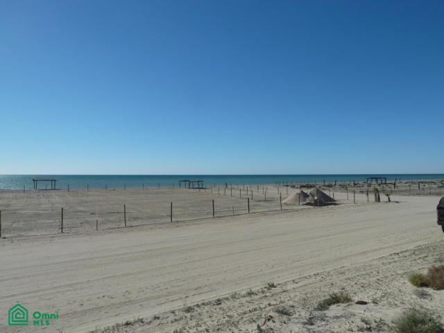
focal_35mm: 25
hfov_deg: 69.4
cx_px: 222
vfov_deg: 54.9
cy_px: 166
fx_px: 321
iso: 80
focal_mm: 4.1
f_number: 5.6
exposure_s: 1/640
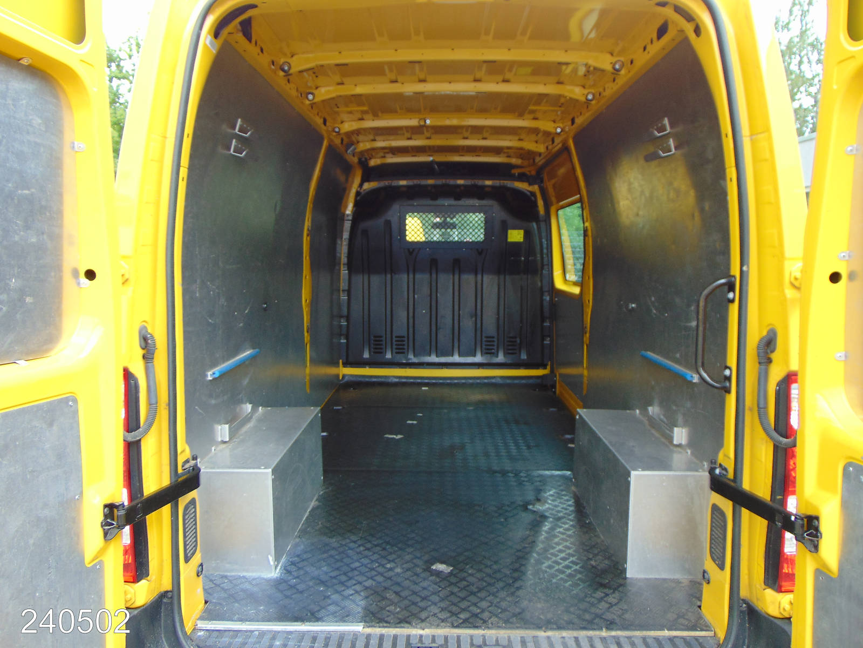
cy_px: 324
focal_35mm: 25
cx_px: 432
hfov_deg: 69.4
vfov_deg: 54.9
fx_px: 623
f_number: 3
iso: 80
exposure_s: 1/50
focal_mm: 4.5
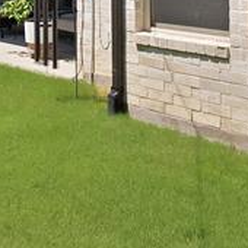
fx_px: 705
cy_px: -58
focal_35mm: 87
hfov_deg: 19.1
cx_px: -25
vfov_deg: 18.8
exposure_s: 1/500
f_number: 9
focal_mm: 17
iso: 640
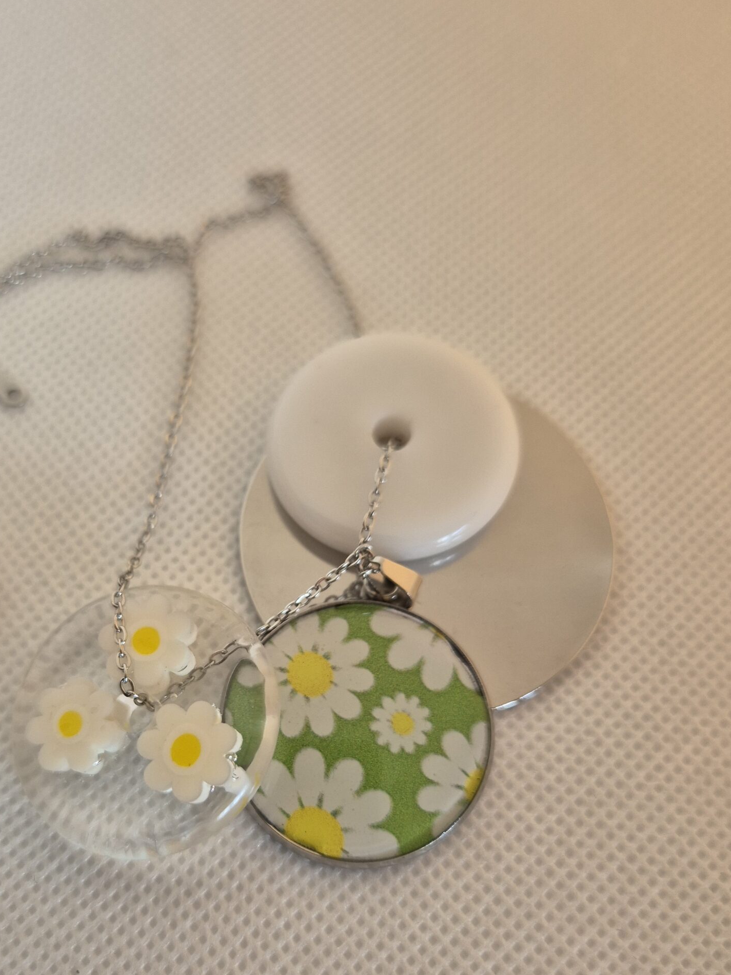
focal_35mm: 31
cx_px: 265
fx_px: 873
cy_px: 584
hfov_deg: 45.0
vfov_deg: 57.9
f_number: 1.8
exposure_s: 1/100
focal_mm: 5.4
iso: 125
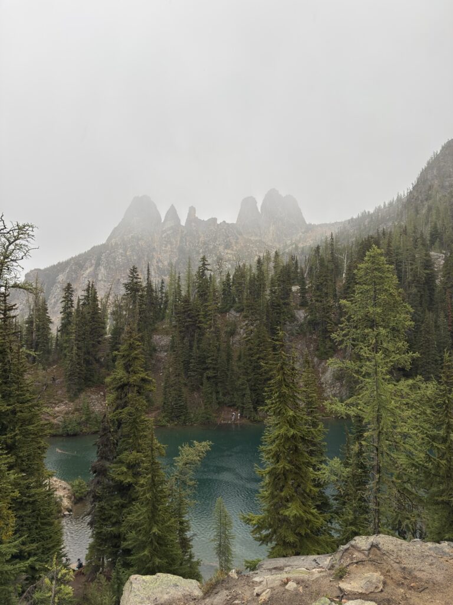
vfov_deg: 71.6
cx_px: 226
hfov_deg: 56.8
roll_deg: -0.1
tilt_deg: +2.9
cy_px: 302
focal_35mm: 24
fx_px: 419
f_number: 1.78
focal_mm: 6.76
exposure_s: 1/423
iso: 80
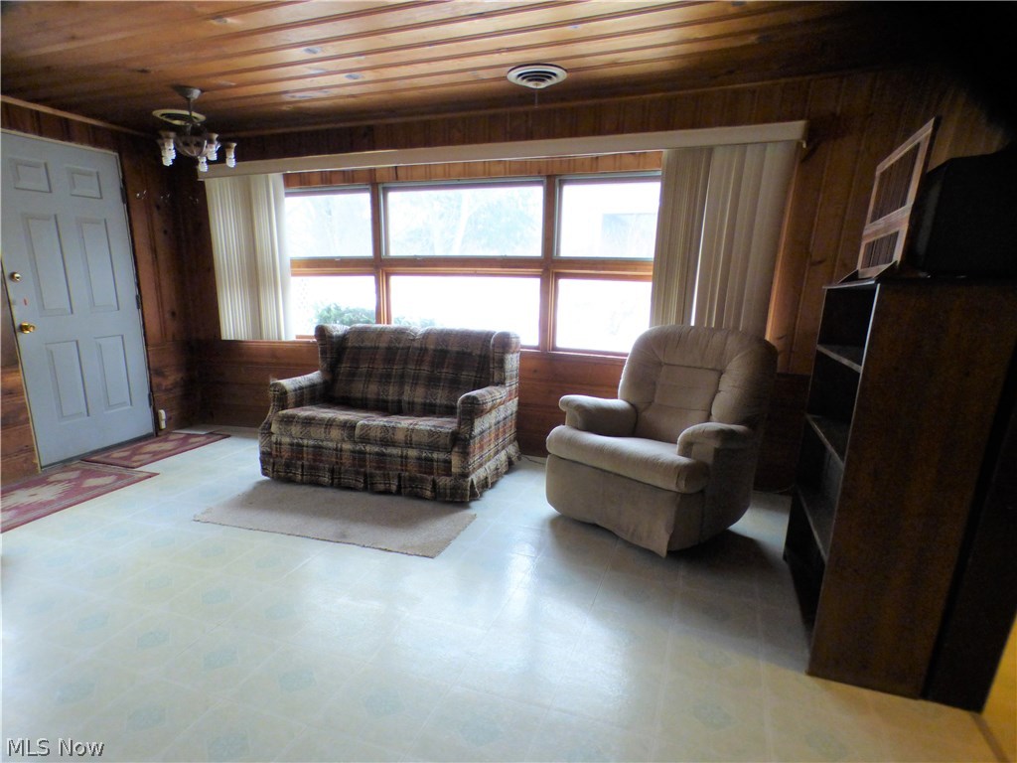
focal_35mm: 20
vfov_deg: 66.0
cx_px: 508
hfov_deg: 81.7
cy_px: 382
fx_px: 588
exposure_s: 1/60
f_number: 2.8
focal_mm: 3.58
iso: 400
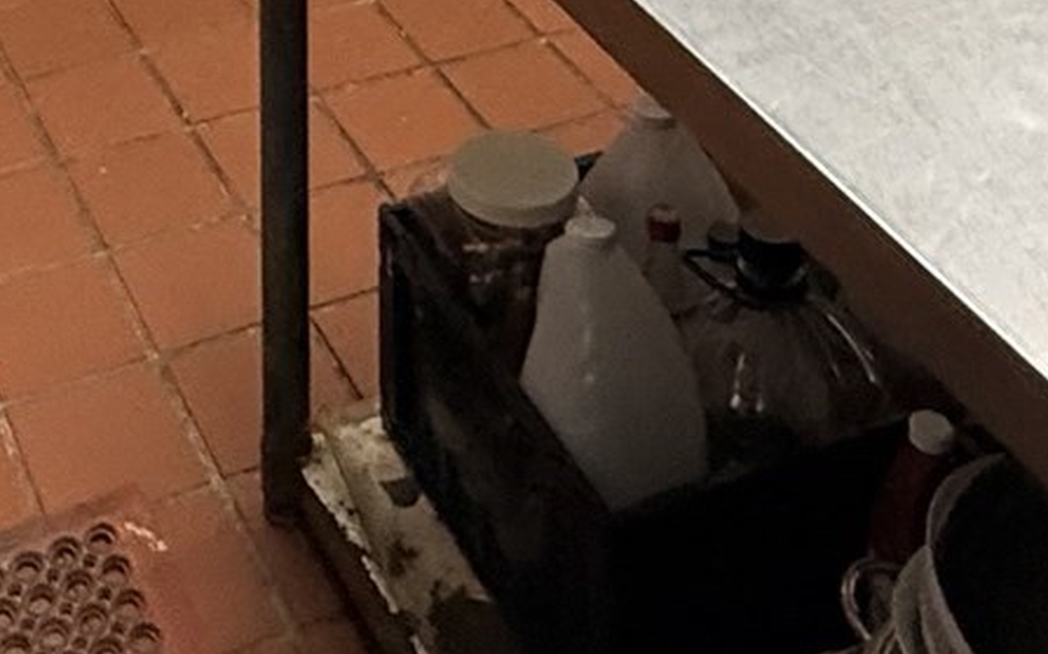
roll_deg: +0.8
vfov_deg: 14.2
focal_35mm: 68
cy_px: -839
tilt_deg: -6.1
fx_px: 1941
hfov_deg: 29.6
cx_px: 237
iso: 320
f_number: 2.2
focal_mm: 2.22
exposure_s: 1/120
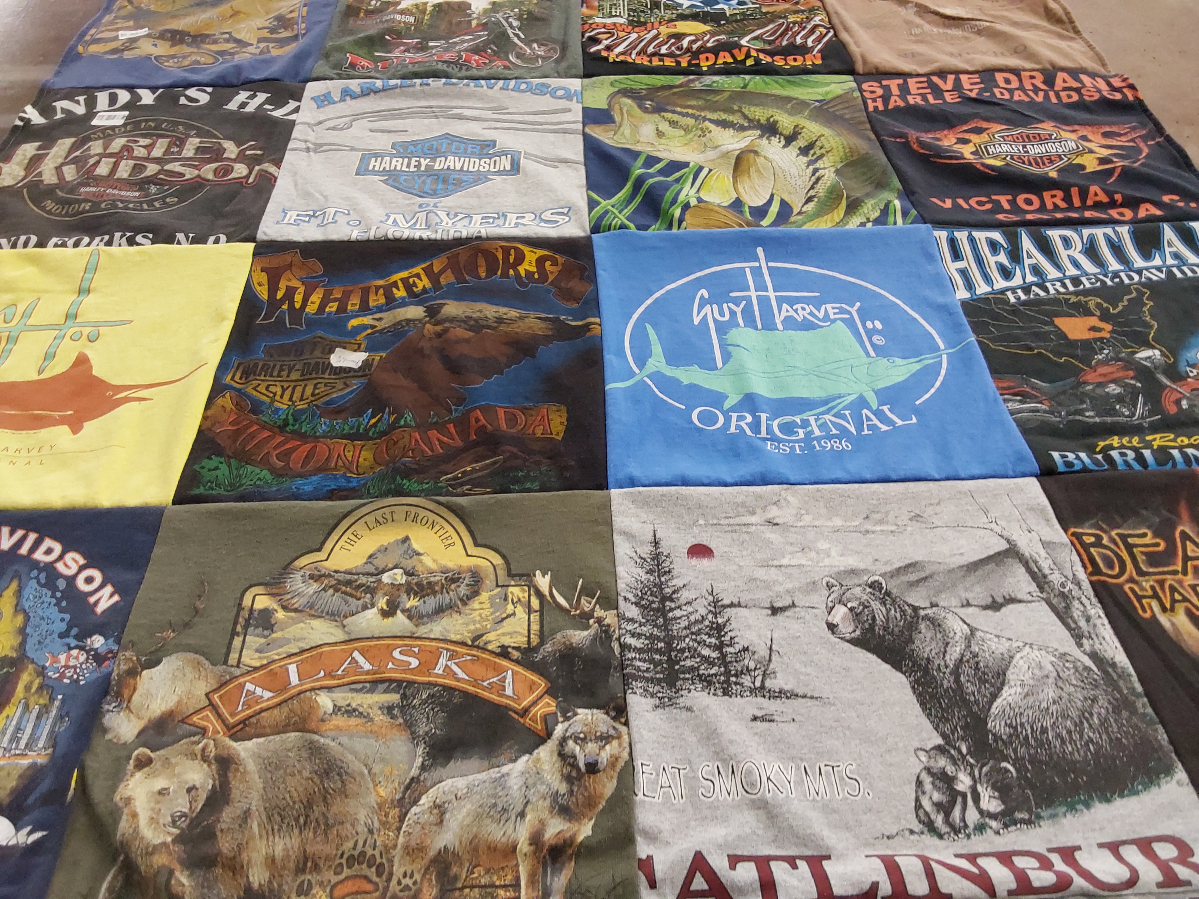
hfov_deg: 63.4
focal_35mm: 28
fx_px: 970
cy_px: 450
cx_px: 600
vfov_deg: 49.7
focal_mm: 2.91
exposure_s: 1/60
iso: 160
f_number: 1.9
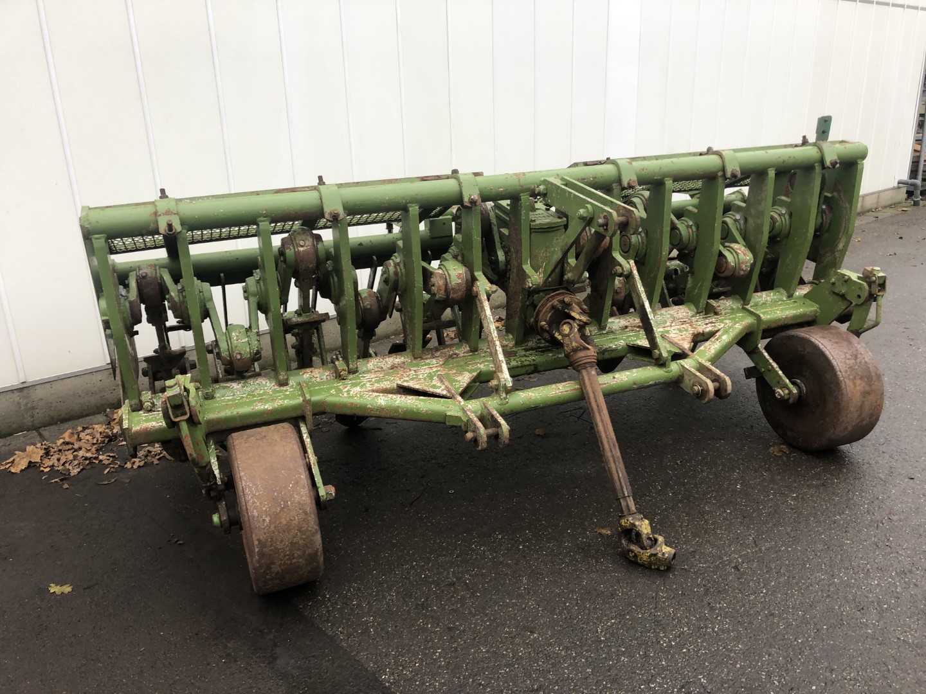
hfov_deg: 63.4
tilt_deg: -17.8
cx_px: 463
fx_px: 749
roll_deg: +2.1
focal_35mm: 28
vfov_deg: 49.7
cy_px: 347
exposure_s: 1/40
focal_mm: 4
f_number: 1.8
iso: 25
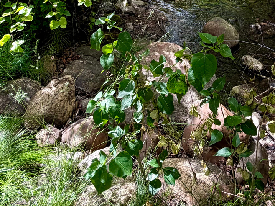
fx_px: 318
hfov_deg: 45.2
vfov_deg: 29.7
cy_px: -54
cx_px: 206
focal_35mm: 40
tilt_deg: -13.6
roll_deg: +0.7
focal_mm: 2.22
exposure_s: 1/121
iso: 50
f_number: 2.2
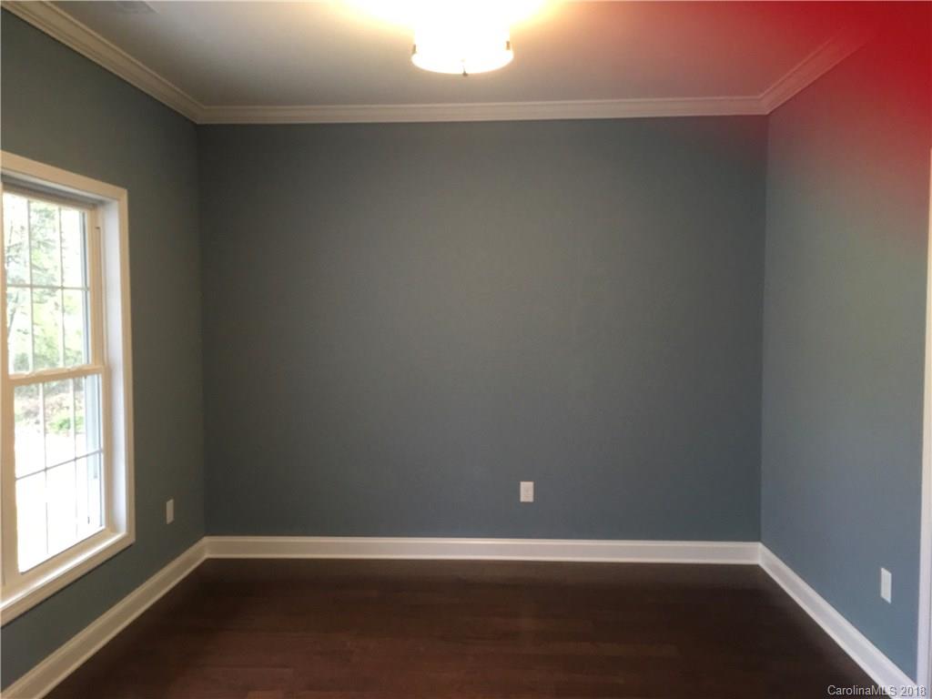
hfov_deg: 61.7
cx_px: 466
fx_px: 781
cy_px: 350
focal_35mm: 29
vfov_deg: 48.2
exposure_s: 1/30
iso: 200
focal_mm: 4.15
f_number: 2.2
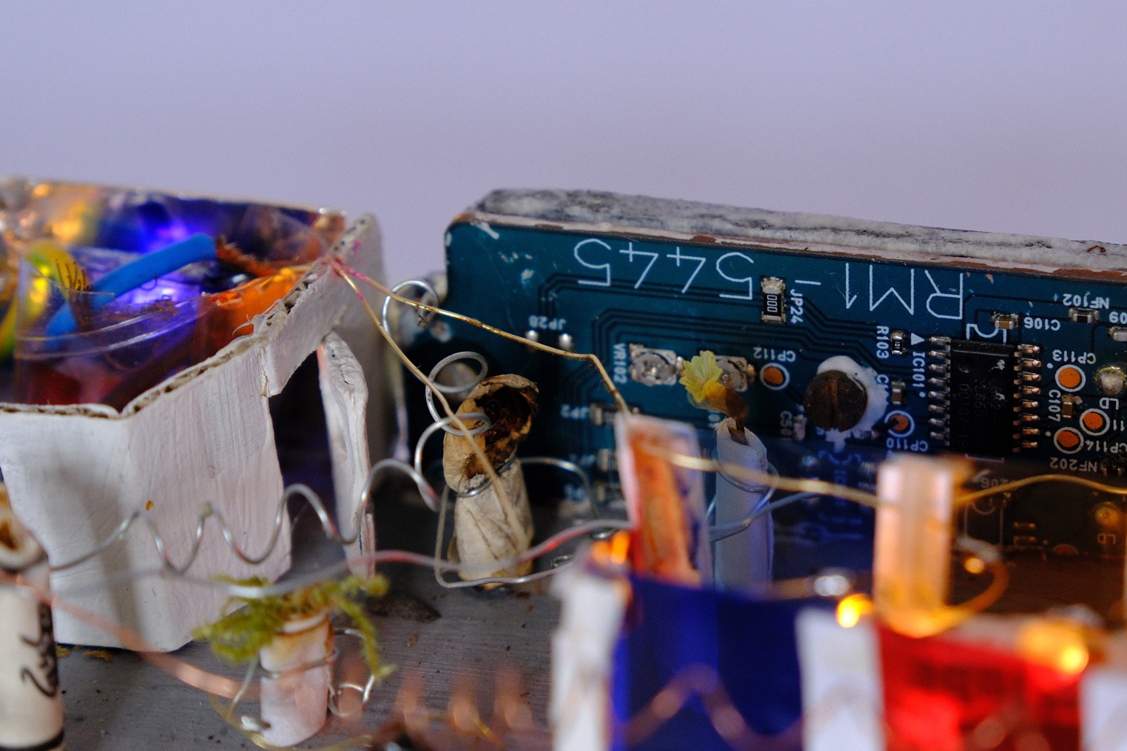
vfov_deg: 10.6
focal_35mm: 129
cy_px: 271
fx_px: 4038
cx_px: 783
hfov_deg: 15.8
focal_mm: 55
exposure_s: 1/125
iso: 800
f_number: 4
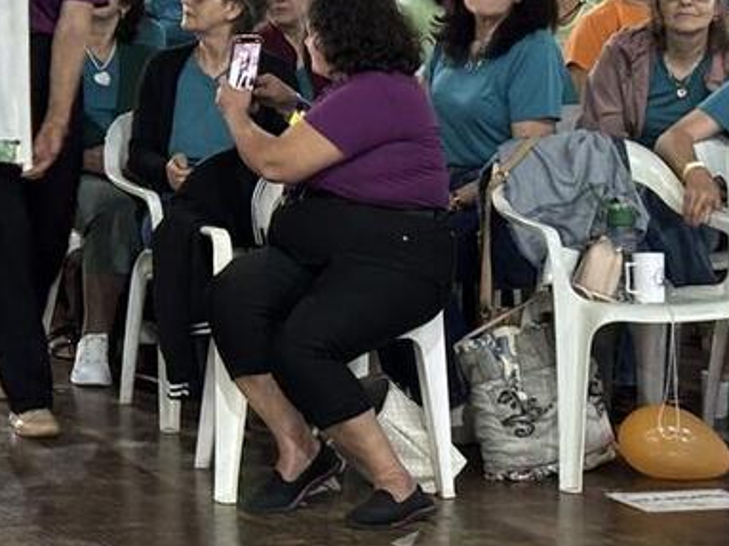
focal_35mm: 163
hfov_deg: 11.7
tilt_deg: -4.7
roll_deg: +0.5
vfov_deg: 9.1
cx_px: -266
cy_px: 141
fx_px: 3432
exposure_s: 1/40
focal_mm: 5.96
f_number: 1.6
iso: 125
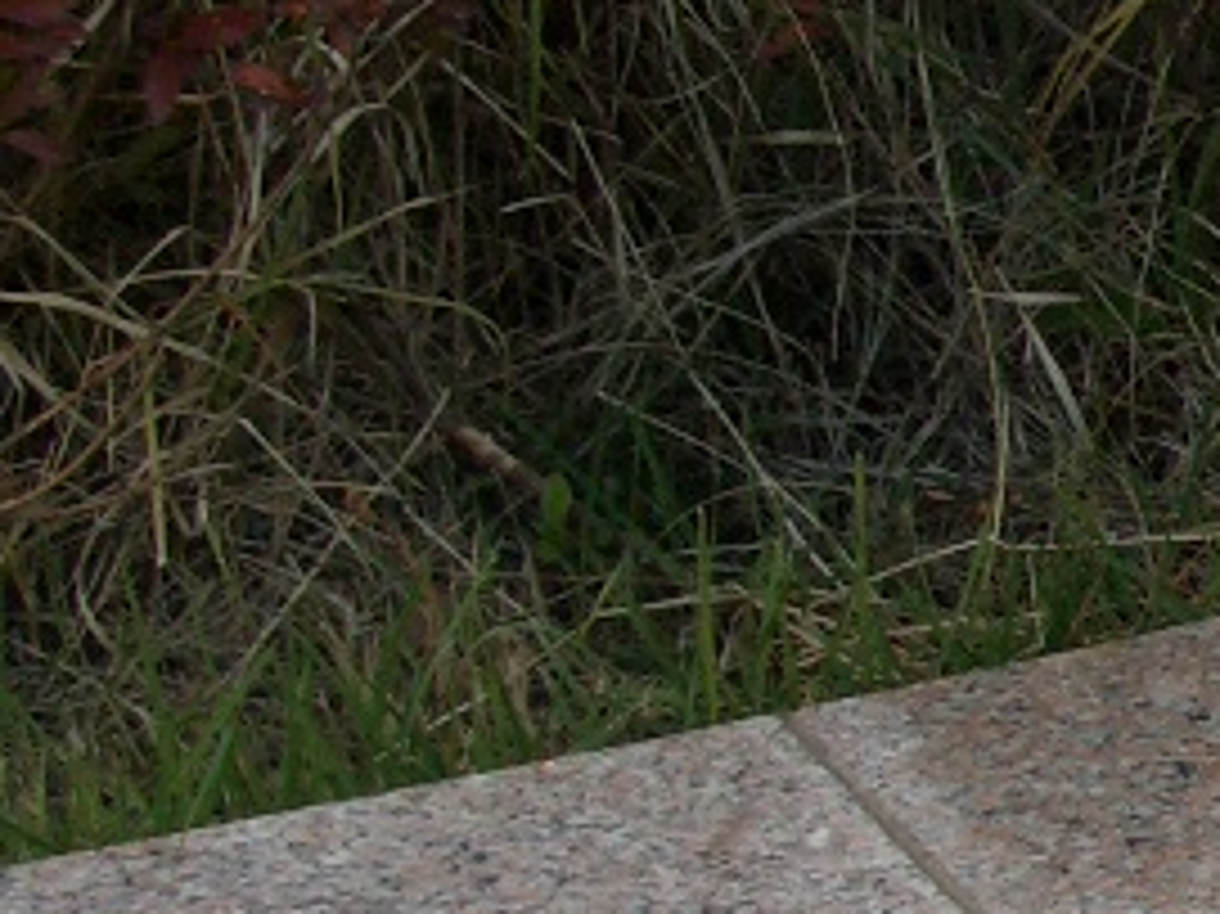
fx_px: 5496
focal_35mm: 156
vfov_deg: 9.5
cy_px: 558
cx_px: 2197
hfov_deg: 11.7
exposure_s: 1/250
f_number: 3.2
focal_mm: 7.1
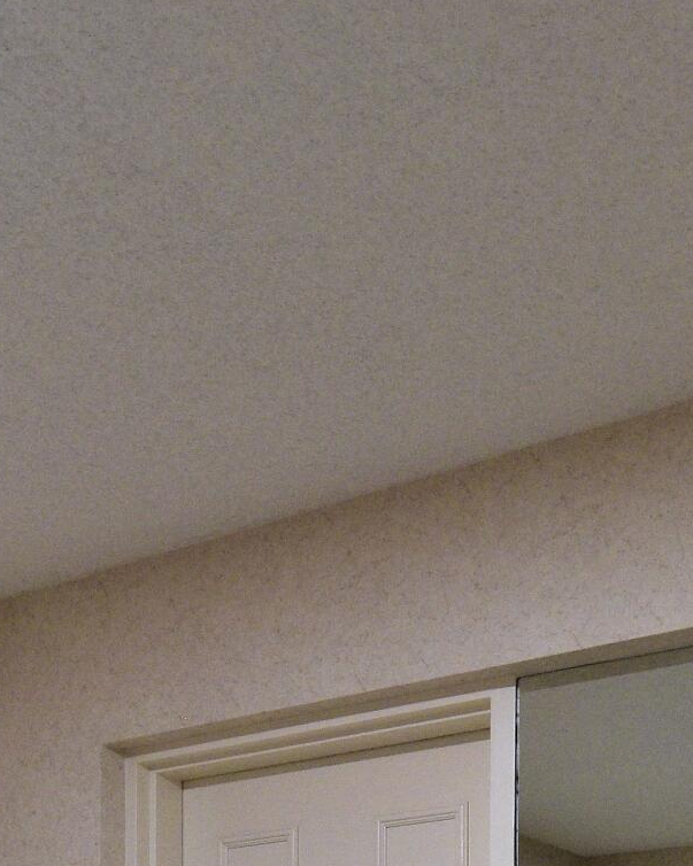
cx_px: 257
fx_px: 1436
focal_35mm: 56
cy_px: 1105
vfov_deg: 28.1
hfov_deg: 27.0
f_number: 6.3
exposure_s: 1/15
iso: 1000
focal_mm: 10
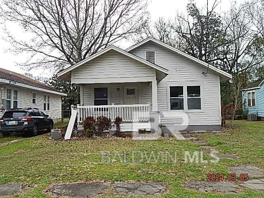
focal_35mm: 31
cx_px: 132
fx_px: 236
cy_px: 99
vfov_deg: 45.4
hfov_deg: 58.4
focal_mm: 5.6
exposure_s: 1/640
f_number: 3.2
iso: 125
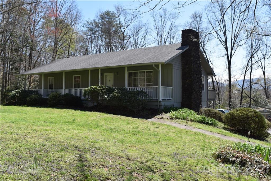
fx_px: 237
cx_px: 136
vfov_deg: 41.7
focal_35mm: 32
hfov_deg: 59.5
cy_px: 90
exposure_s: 1/320
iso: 200
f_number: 9
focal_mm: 21
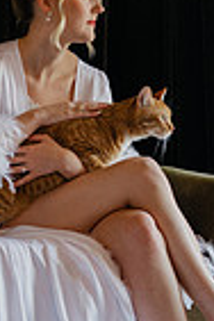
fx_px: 1427
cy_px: 150
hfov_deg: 8.6
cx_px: 71
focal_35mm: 160
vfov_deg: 12.8
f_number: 2.8
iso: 800
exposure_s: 1/200
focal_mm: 50
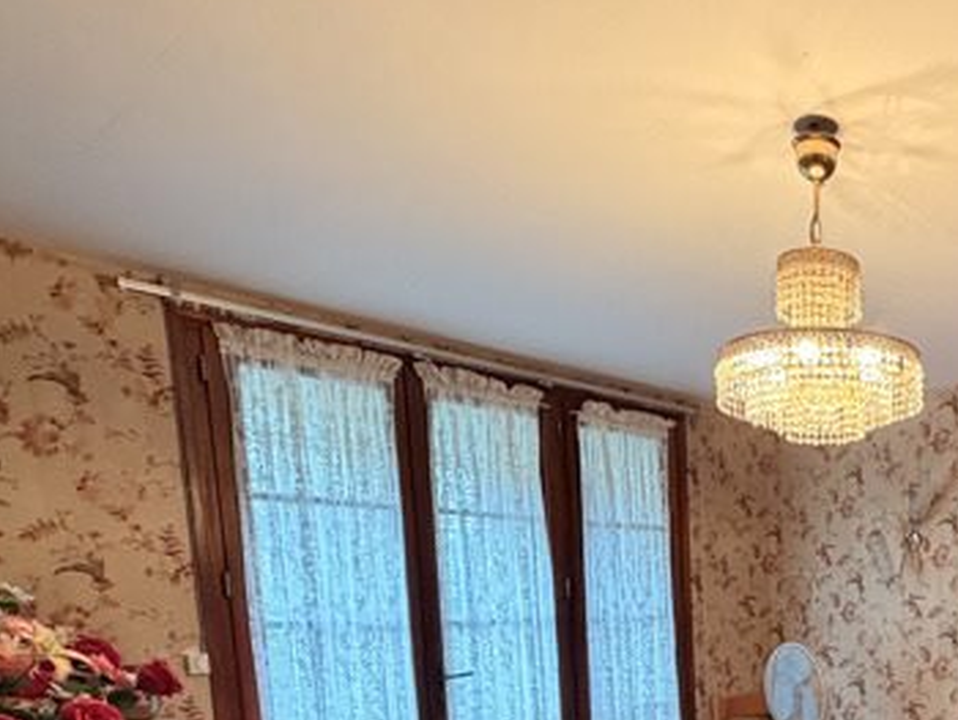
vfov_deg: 39.1
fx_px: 886
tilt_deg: -8.1
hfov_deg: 48.9
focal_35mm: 32
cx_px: 909
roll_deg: +0.0
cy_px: 720
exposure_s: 1/50
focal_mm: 2.22
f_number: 2.2
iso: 320
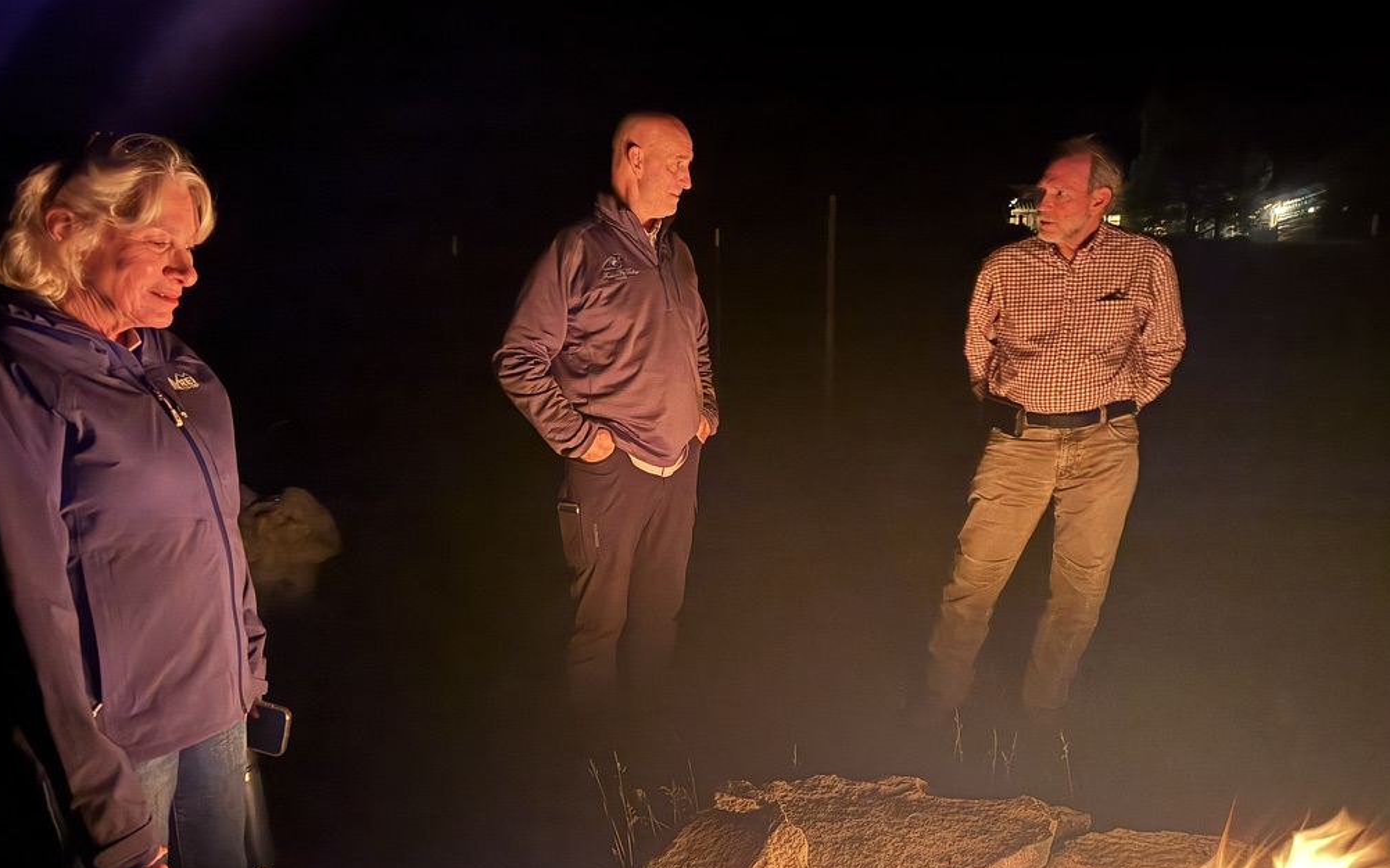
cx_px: 696
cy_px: 485
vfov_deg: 47.5
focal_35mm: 26
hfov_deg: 70.4
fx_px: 985
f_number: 1.78
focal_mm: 6.76
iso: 4000
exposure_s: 1/9
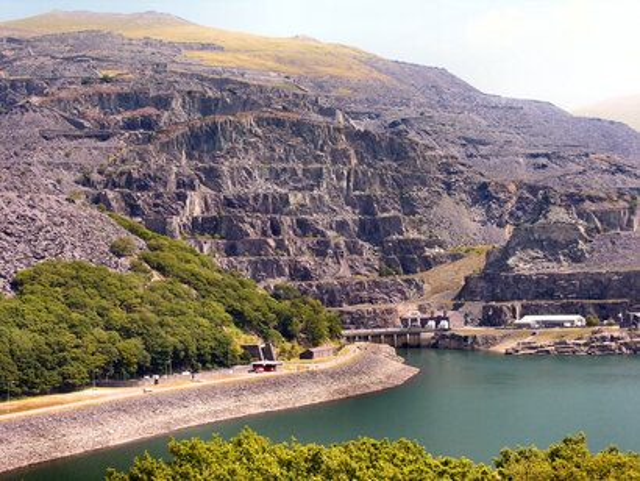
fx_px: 999
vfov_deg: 27.1
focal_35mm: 54
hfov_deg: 35.5
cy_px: 240
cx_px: 320
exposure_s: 1/51.6
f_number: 4.4
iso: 50
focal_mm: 13.8
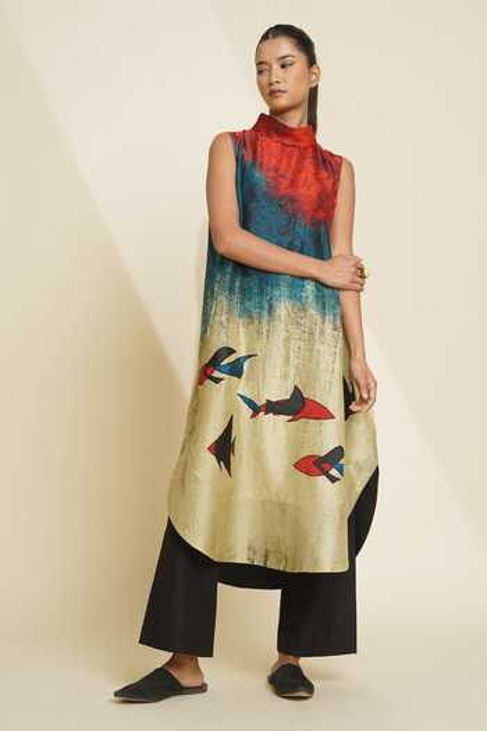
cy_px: 366
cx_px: 244
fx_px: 1015
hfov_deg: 27.0
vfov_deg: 39.6
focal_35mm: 50
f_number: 6.3
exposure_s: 1/60
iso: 100
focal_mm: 50
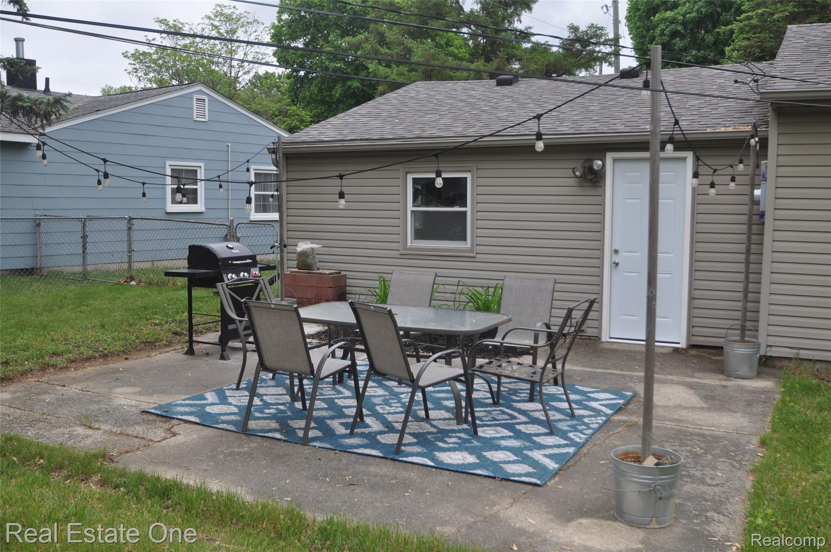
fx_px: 761
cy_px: 276
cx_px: 416
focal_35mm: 33
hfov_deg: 57.3
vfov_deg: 39.9
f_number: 8
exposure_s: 1/250
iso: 200
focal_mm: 22
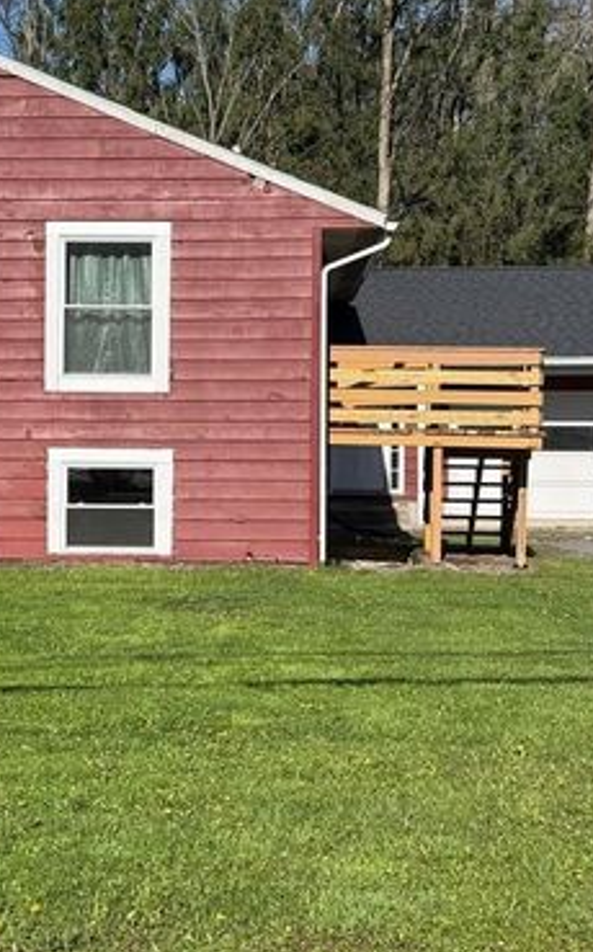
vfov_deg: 29.8
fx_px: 1788
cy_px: 476
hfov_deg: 18.7
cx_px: 152
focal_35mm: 69
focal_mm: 6.76
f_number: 1.78
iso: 64
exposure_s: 1/5587
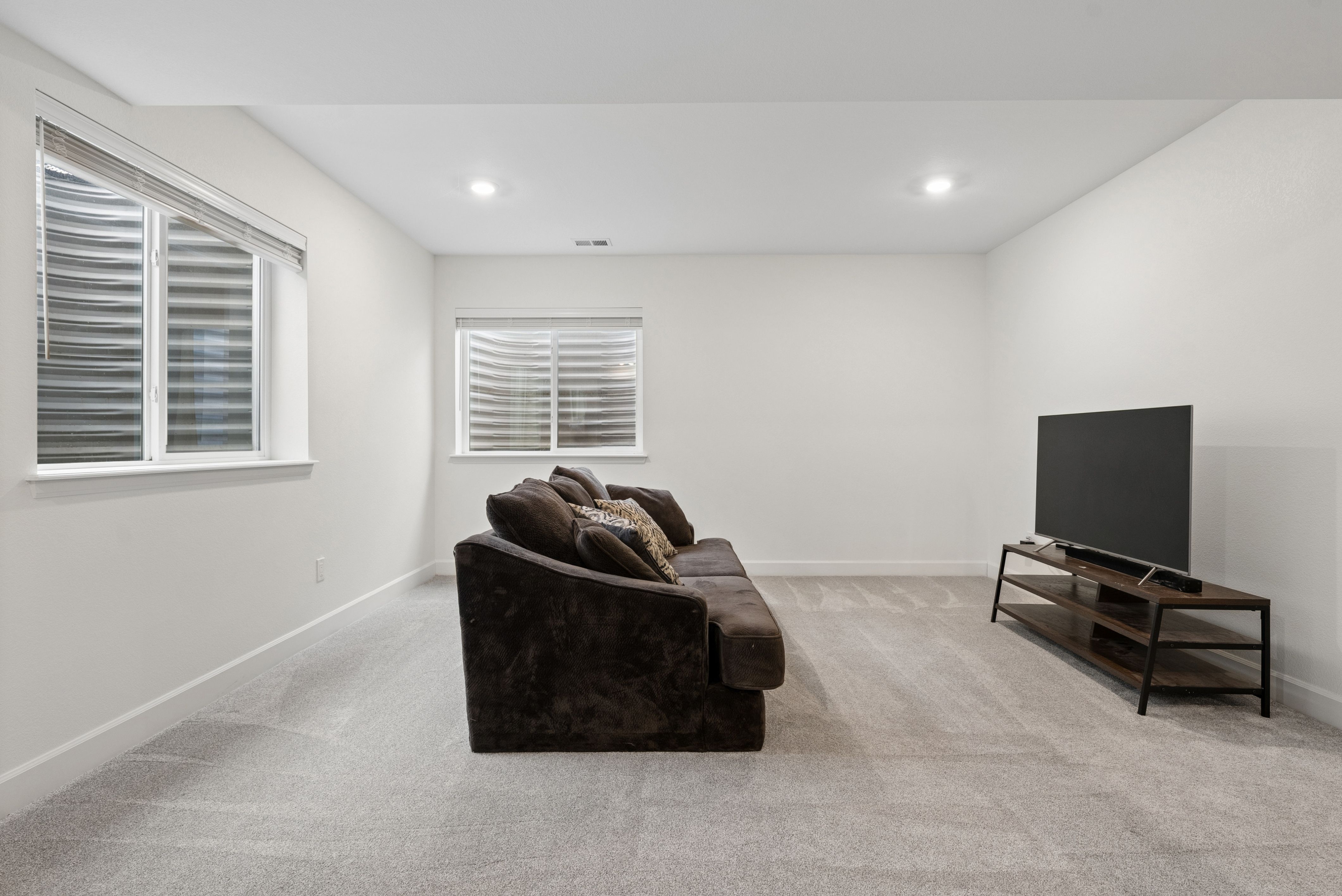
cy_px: 448
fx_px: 671
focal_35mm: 18
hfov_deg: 90.0
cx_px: 671
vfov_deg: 67.5
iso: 640
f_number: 8
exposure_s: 1/20
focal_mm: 18
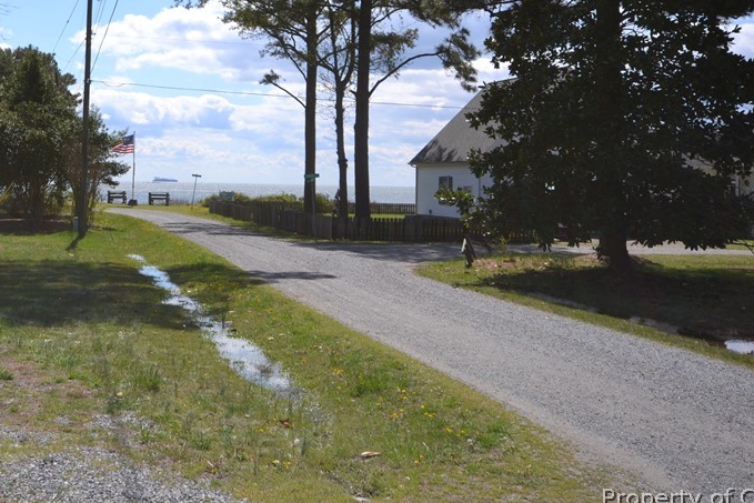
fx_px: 1005
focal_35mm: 48
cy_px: 113
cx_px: 223
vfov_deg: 27.6
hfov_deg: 40.3
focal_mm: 20
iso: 100
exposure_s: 1/250
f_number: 8
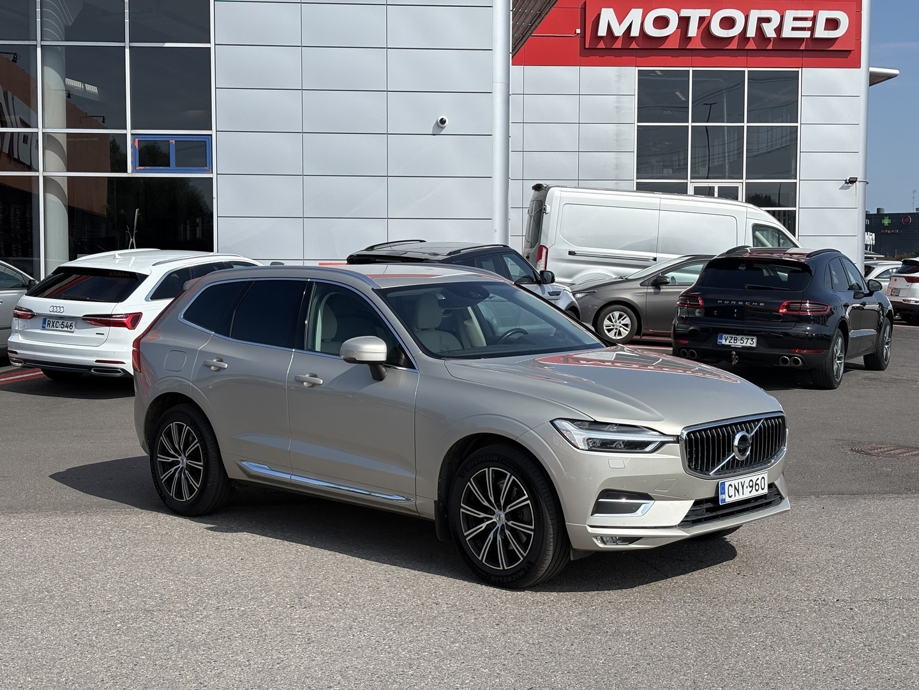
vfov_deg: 28.0
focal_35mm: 52
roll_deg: +0.4
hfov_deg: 36.8
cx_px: 460
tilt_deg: -3.6
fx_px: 1381
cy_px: 345
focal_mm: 5.96
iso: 32
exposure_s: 1/4630
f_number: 1.6
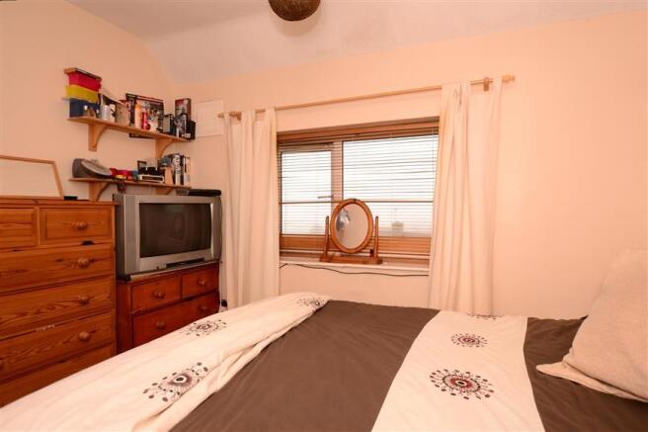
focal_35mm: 20
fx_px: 351
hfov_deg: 85.4
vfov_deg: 63.2
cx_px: 324
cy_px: 216
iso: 200
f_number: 6.3
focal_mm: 13
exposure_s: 1/100
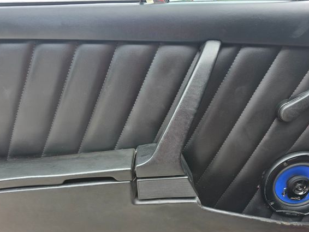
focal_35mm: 26
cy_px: 125
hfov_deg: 67.3
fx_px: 232
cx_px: 158
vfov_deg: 53.0
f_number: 1.7
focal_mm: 6.3
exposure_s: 1/180
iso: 50
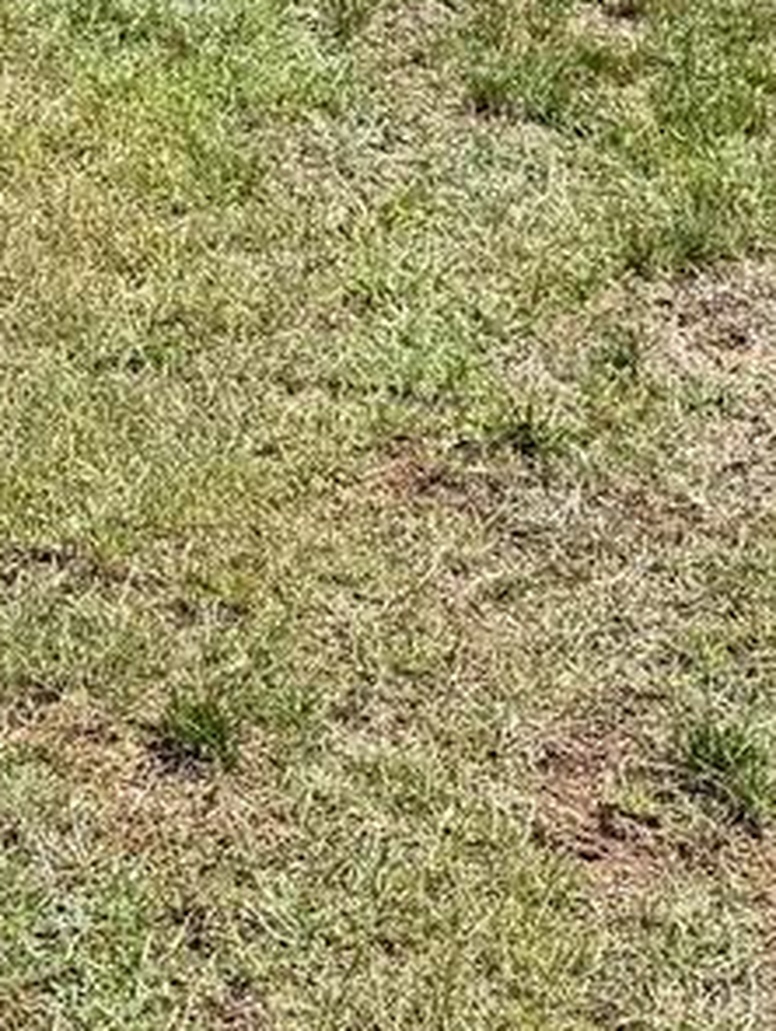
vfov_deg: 15.0
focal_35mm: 117
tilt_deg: +8.2
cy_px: -727
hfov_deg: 11.8
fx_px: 3490
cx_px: -598
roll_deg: +0.3
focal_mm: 6.76
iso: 80
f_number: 1.78
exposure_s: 1/1553
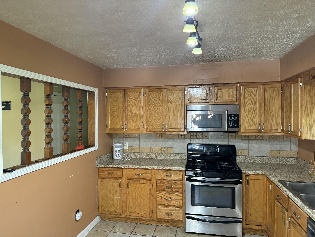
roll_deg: -0.4
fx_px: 218
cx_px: 158
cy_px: 118
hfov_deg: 71.6
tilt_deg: +0.7
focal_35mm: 24
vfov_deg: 56.8
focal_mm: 6.76
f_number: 1.78
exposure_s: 1/60
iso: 320
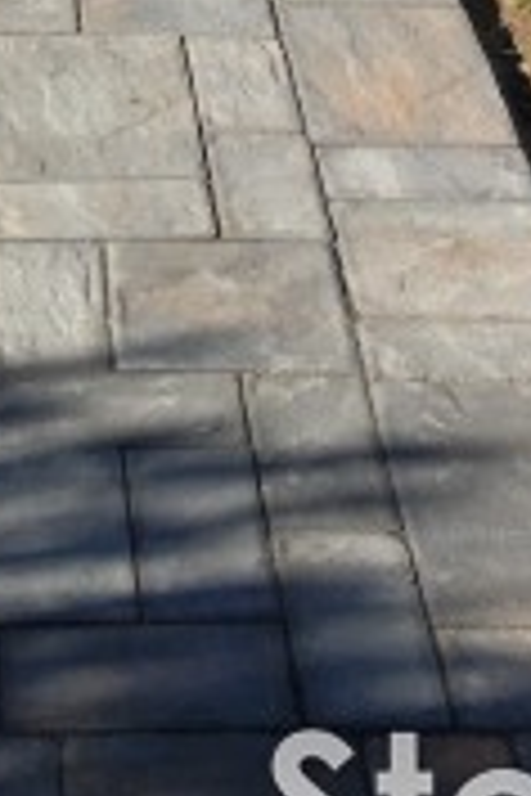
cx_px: 4
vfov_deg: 16.1
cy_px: -49
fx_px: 2743
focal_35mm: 124
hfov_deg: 11.0
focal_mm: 4.13
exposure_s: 1/1178
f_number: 2.4
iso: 50
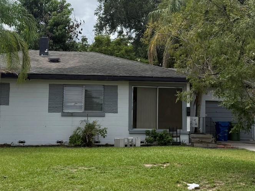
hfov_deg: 33.2
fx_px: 427
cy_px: 69
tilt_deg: +4.7
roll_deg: -0.9
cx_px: 129
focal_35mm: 58
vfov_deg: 25.2
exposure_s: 1/5714
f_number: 1.78
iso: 100
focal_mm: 6.76
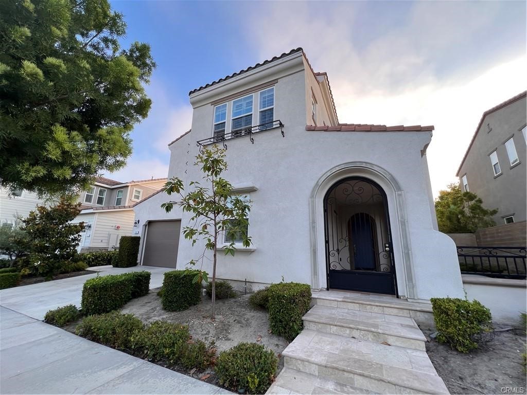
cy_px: 198
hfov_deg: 106.2
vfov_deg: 89.9
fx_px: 198
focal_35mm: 13
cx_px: 264
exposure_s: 1/208
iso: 32
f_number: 1.8
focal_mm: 1.57
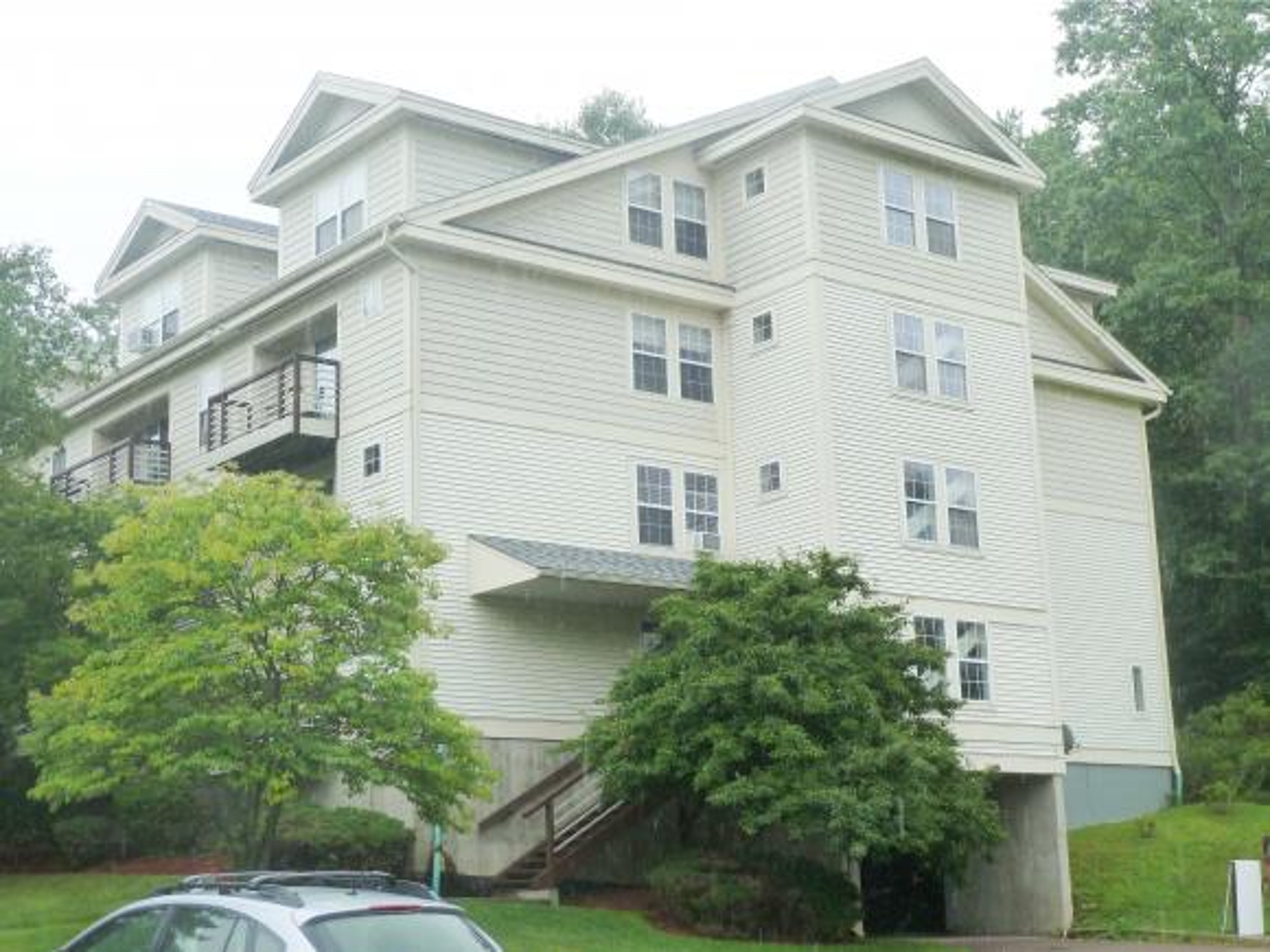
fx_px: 1908
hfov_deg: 36.8
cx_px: 635
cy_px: 476
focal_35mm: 52
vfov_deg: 28.0
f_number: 3.8
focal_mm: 8.5
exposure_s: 1/320
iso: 125
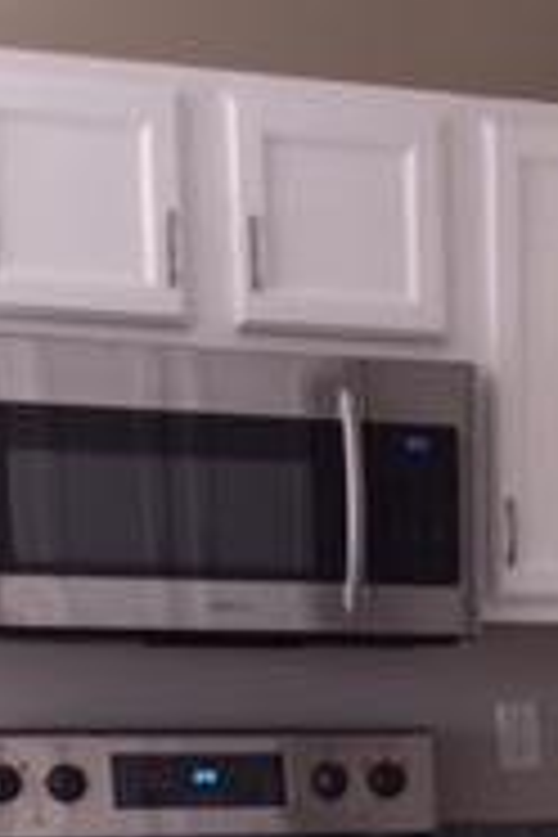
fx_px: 2418
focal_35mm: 104
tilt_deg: -13.1
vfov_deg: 18.2
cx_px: 774
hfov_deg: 12.6
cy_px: 1116
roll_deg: -1.5
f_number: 2.2
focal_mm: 4.15
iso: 32
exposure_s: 1/41
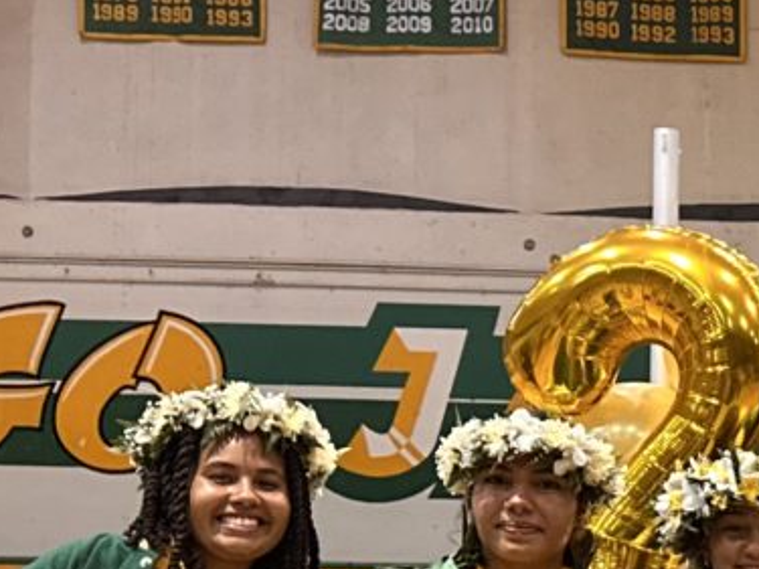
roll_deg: -1.0
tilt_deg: +1.3
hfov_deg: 13.8
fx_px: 2871
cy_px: 743
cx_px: 1253
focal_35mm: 131
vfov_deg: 11.0
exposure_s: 1/60
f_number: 1.78
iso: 320
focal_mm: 6.86
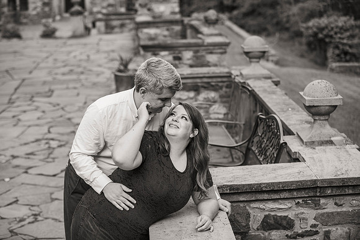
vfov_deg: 18.4
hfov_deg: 27.3
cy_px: 113
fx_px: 741
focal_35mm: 74
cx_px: 169
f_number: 3.2
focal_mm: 70
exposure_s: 1/640
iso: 800
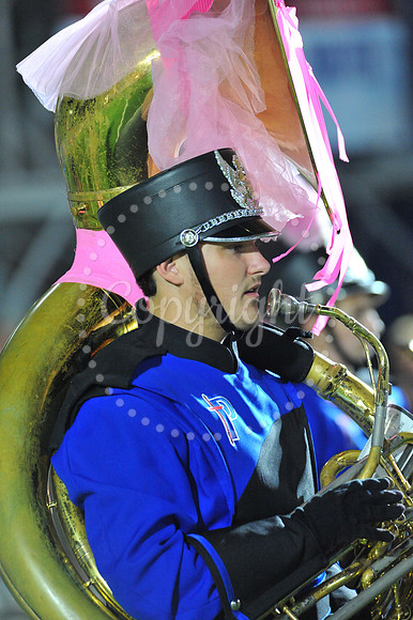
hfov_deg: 3.3
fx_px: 7236
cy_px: 310
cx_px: 206
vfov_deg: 4.9
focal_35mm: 420
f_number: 6.3
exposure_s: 1/160
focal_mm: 420
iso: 5000
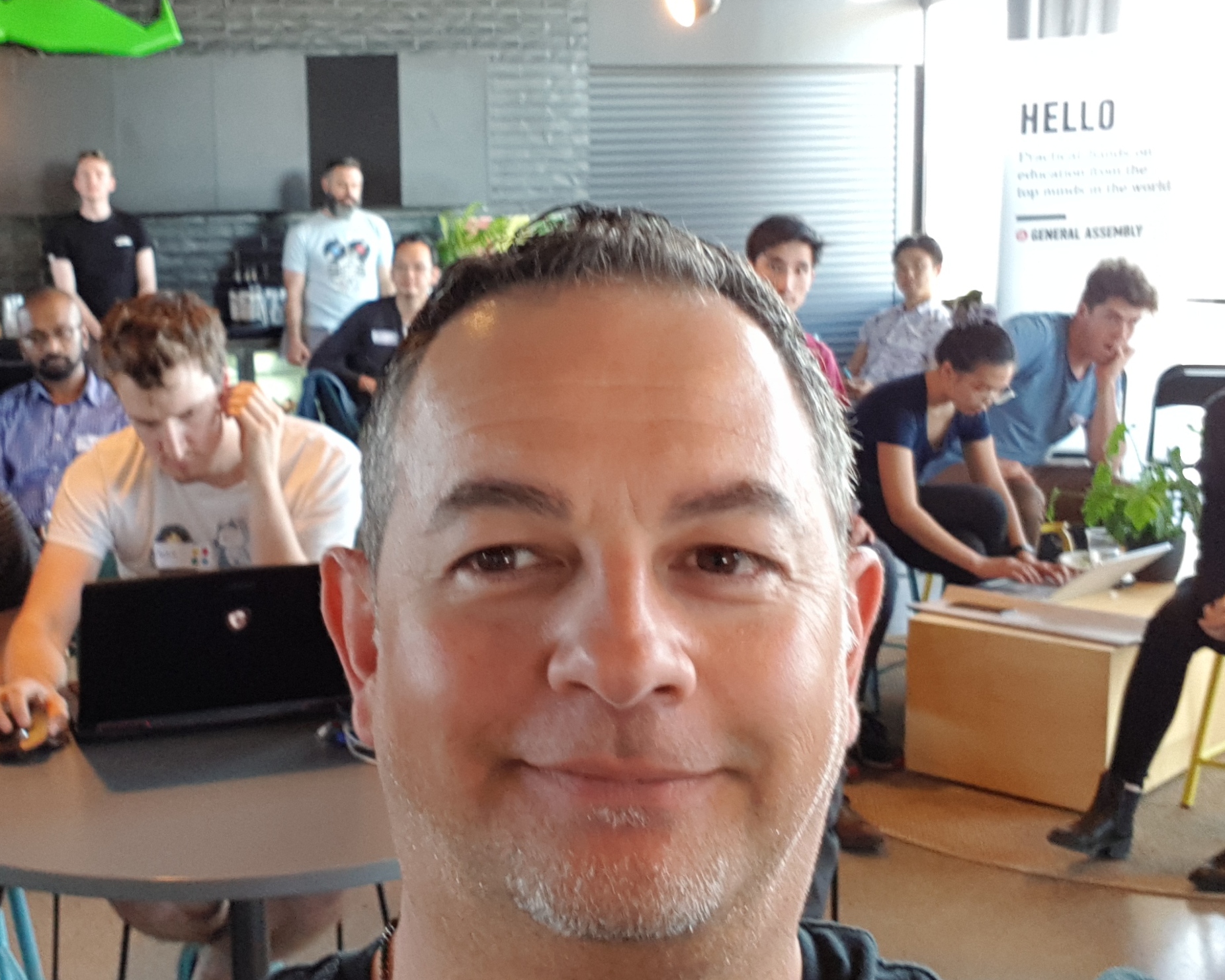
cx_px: 413
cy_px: 496
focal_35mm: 43
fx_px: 1559
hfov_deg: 42.3
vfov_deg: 34.9
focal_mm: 2.95
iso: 160
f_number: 1.7
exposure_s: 1/50
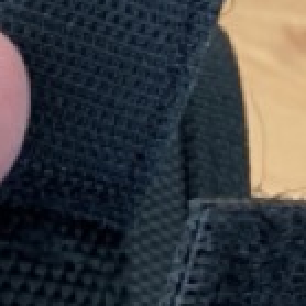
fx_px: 2110
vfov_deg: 8.2
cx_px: -9
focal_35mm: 211
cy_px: 335
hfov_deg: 8.2
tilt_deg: -73.8
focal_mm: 4.25
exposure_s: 1/83
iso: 125
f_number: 1.8
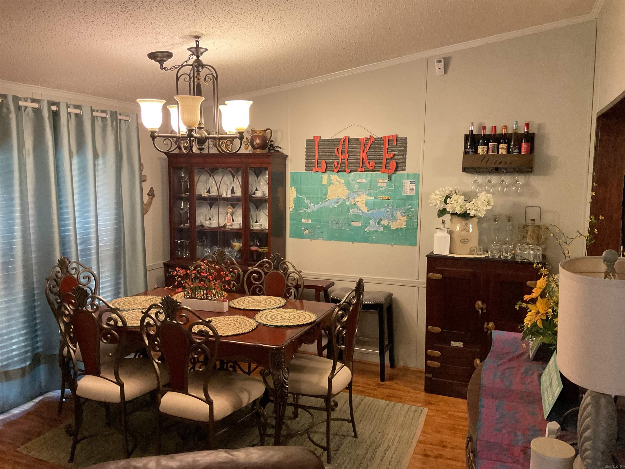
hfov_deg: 61.7
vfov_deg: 48.2
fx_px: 524
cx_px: 312
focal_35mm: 29
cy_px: 234
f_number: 1.8
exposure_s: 1/60
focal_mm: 3
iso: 250
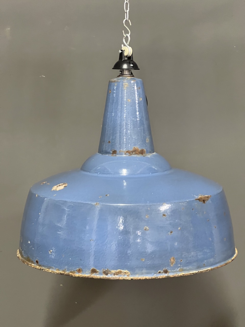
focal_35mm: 77
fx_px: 727
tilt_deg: -7.5
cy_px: 164
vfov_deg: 25.3
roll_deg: +0.6
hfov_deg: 19.1
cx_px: 122
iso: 800
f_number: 2.8
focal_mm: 9
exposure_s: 1/25
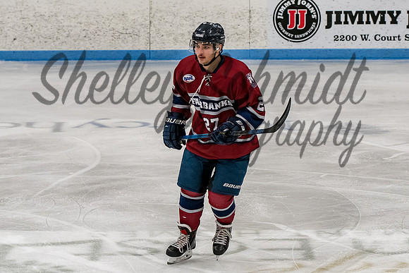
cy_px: 103
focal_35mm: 167
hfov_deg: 12.3
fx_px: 1897
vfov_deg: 8.2
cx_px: 204
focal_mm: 86
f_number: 4
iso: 2500
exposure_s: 1/800
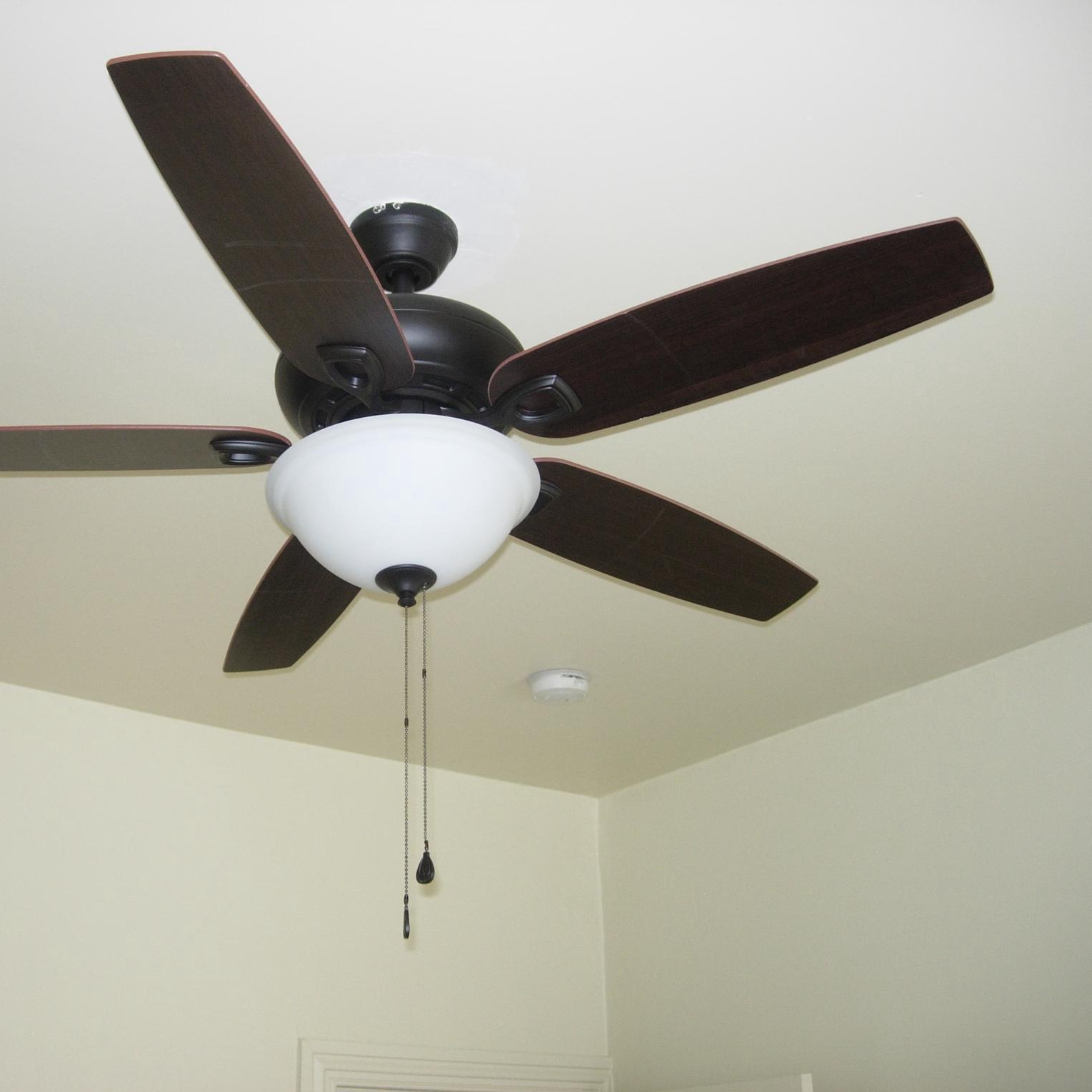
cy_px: 546
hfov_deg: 37.3
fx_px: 1606
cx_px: 389
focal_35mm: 45
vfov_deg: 37.6
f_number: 2.8
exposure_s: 1/32
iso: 79
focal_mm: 7.8
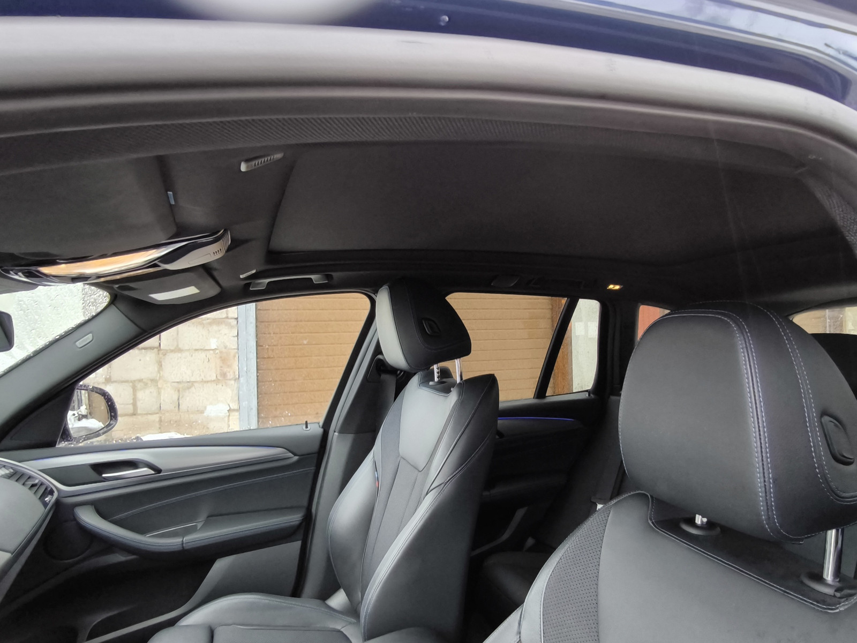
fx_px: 520
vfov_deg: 63.4
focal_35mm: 21
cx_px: 428
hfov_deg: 79.0
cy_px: 322
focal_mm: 1.91
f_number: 2.2
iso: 200
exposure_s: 1/33.3
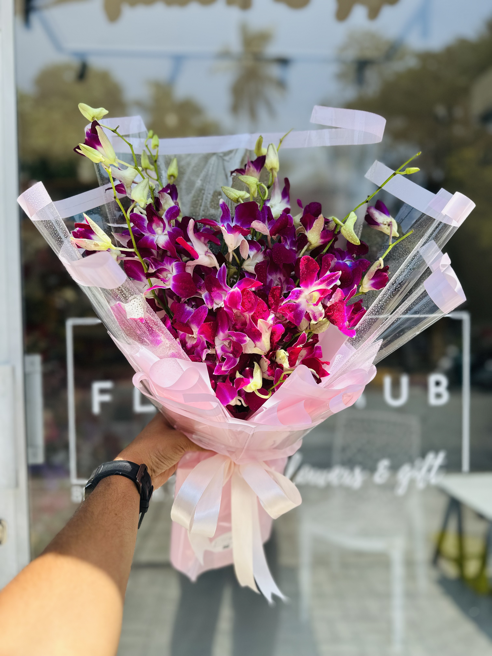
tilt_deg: -0.5
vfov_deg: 71.6
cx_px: 246
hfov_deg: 56.8
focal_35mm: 24
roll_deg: +0.4
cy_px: 328
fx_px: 455
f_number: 1.78
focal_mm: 6.86
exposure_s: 1/1751
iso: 80
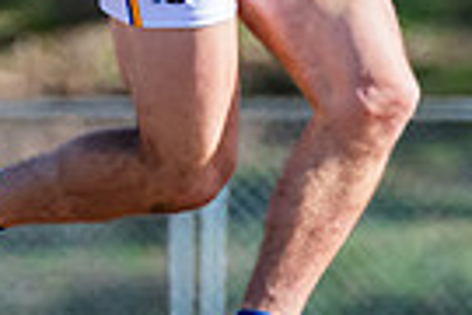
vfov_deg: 0.5
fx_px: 34283
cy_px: -146
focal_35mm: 2615
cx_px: 271
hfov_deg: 0.8
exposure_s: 1/1600
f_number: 7.1
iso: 640
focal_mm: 420
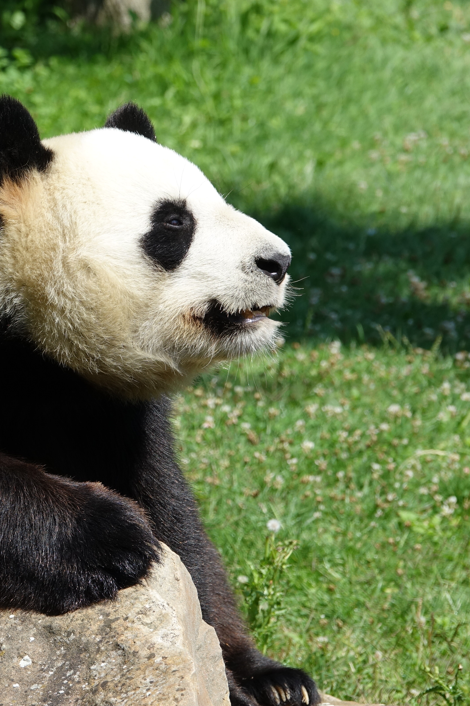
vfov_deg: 5.0
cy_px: 385
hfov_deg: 3.3
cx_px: -53
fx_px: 8069
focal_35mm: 412
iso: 100
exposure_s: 1/500
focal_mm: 87.11
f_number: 4
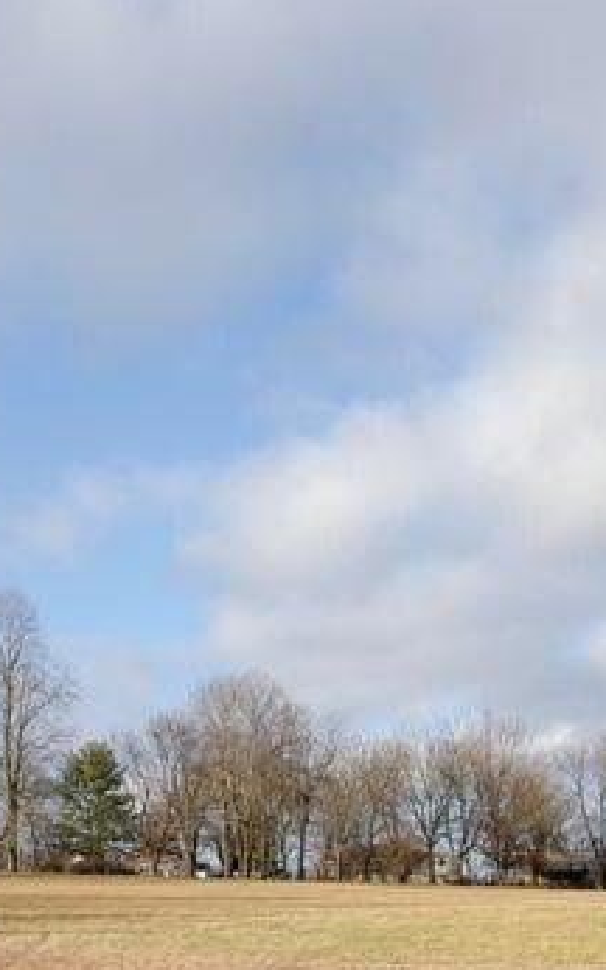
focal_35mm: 55
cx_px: 149
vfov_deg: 34.9
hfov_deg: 23.1
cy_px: 841
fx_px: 1466
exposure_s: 1/250
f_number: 8
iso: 140
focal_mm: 13
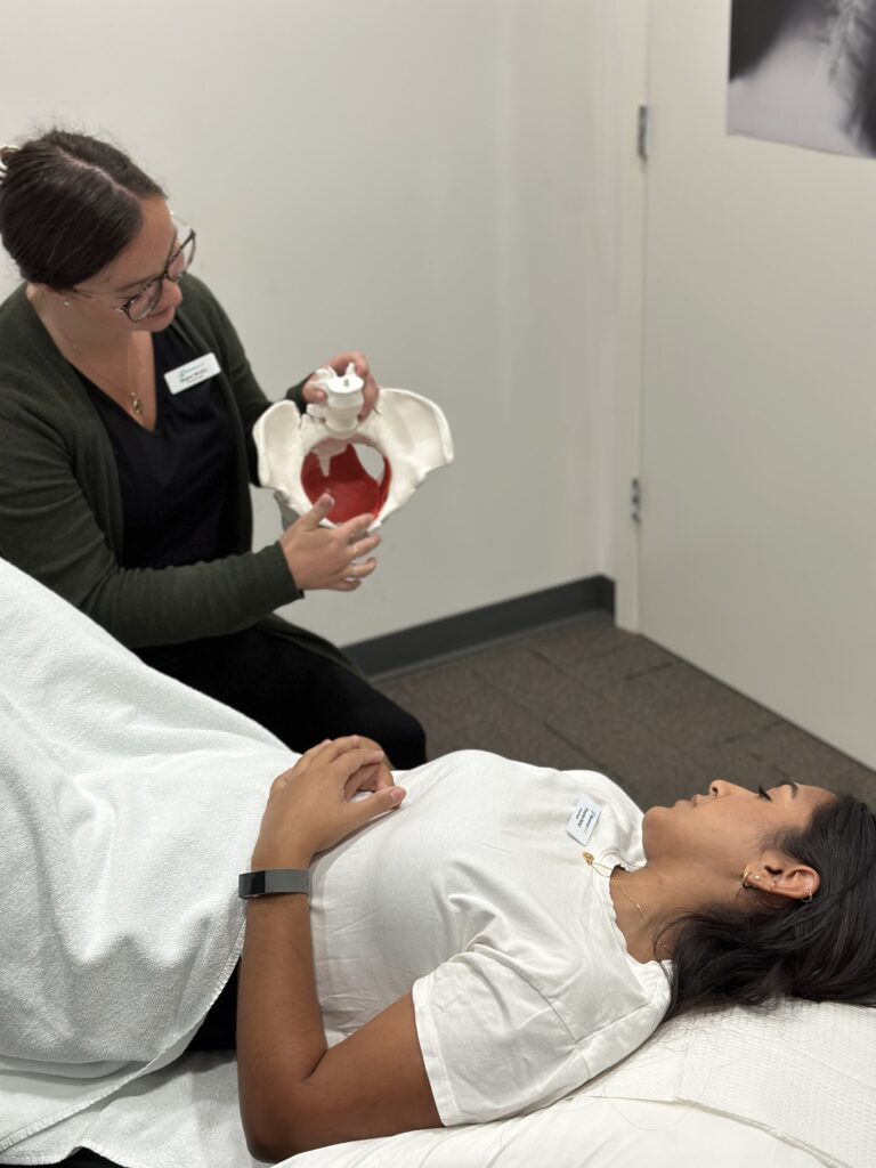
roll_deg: +2.9
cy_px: 584
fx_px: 1620
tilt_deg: -23.7
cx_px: 438
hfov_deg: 30.3
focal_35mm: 48
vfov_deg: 39.7
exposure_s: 1/60
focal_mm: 6.86
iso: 250
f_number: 1.78
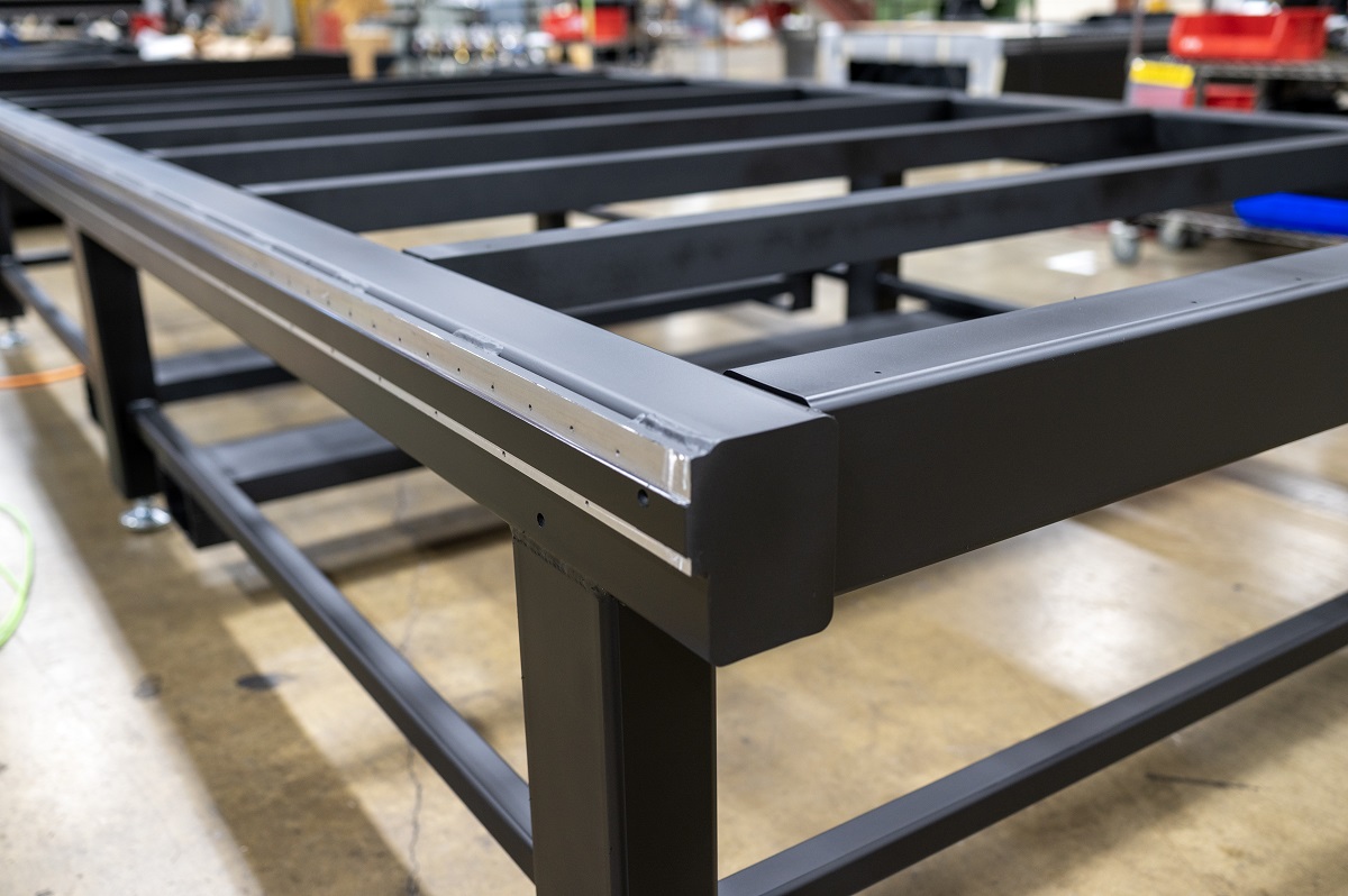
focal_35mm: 35
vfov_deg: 37.8
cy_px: 448
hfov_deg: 54.5
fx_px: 1309
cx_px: 674
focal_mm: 35
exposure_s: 1/125
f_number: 2.8
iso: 640
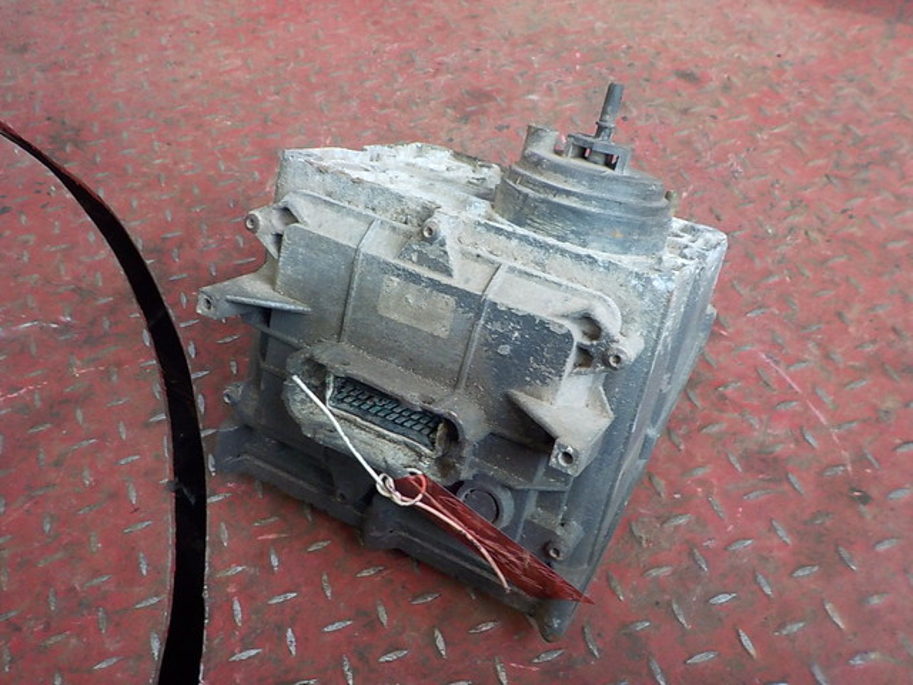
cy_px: 342
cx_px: 456
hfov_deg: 60.0
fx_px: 791
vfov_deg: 46.8
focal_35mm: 30
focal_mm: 4.1
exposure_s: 1/30
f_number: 3.3
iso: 280
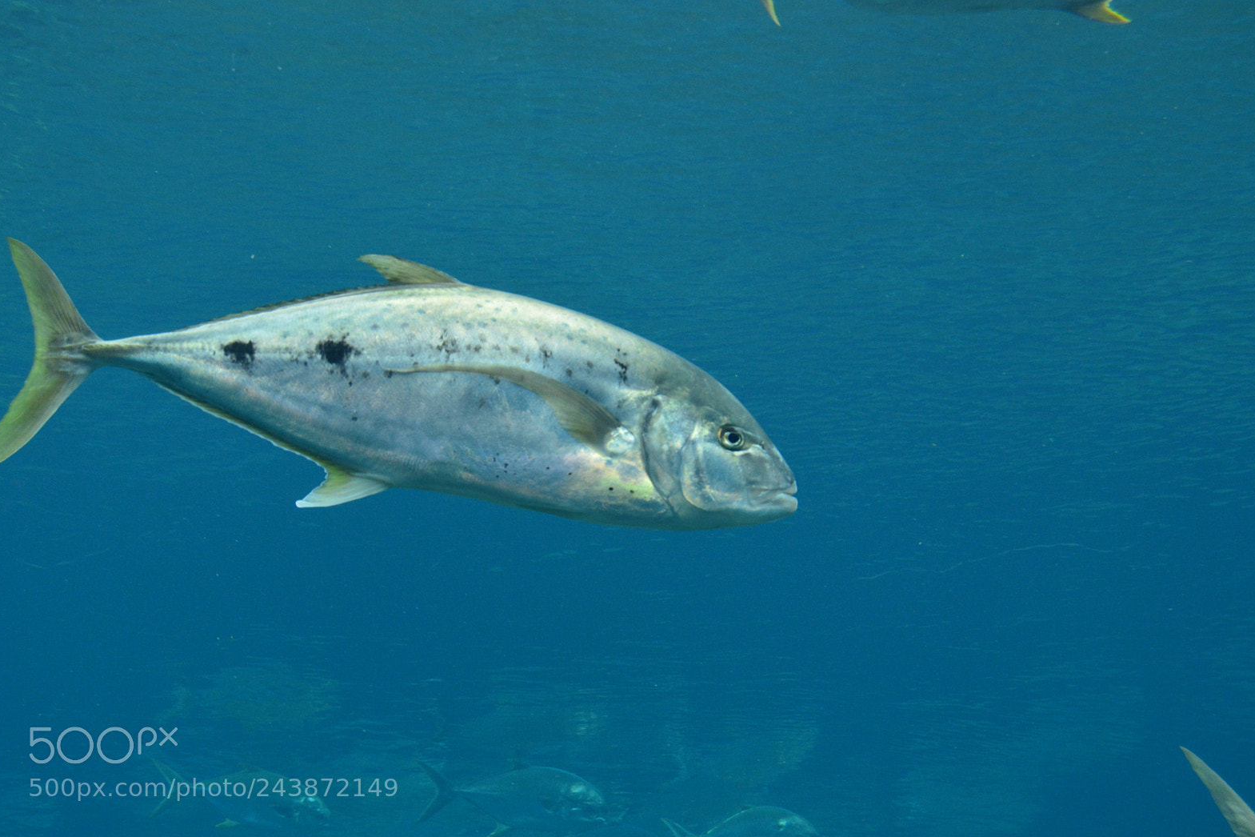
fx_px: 1865
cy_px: 425
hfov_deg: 37.2
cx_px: 619
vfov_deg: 25.3
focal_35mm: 54
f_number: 8
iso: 800
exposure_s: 1/250
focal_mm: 35
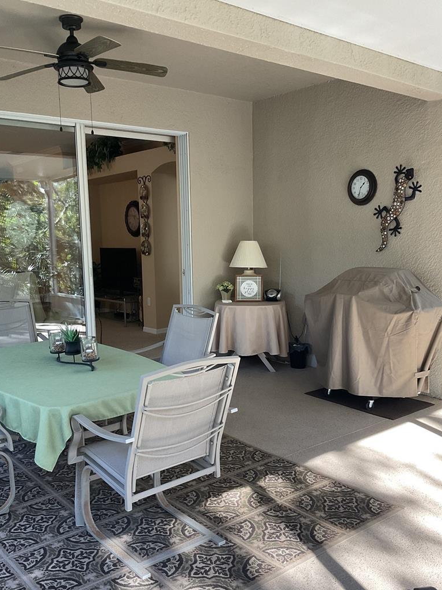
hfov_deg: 41.8
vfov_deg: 53.9
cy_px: 318
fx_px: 579
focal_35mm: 34
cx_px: 219
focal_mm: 3
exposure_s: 1/120
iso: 64
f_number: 1.8
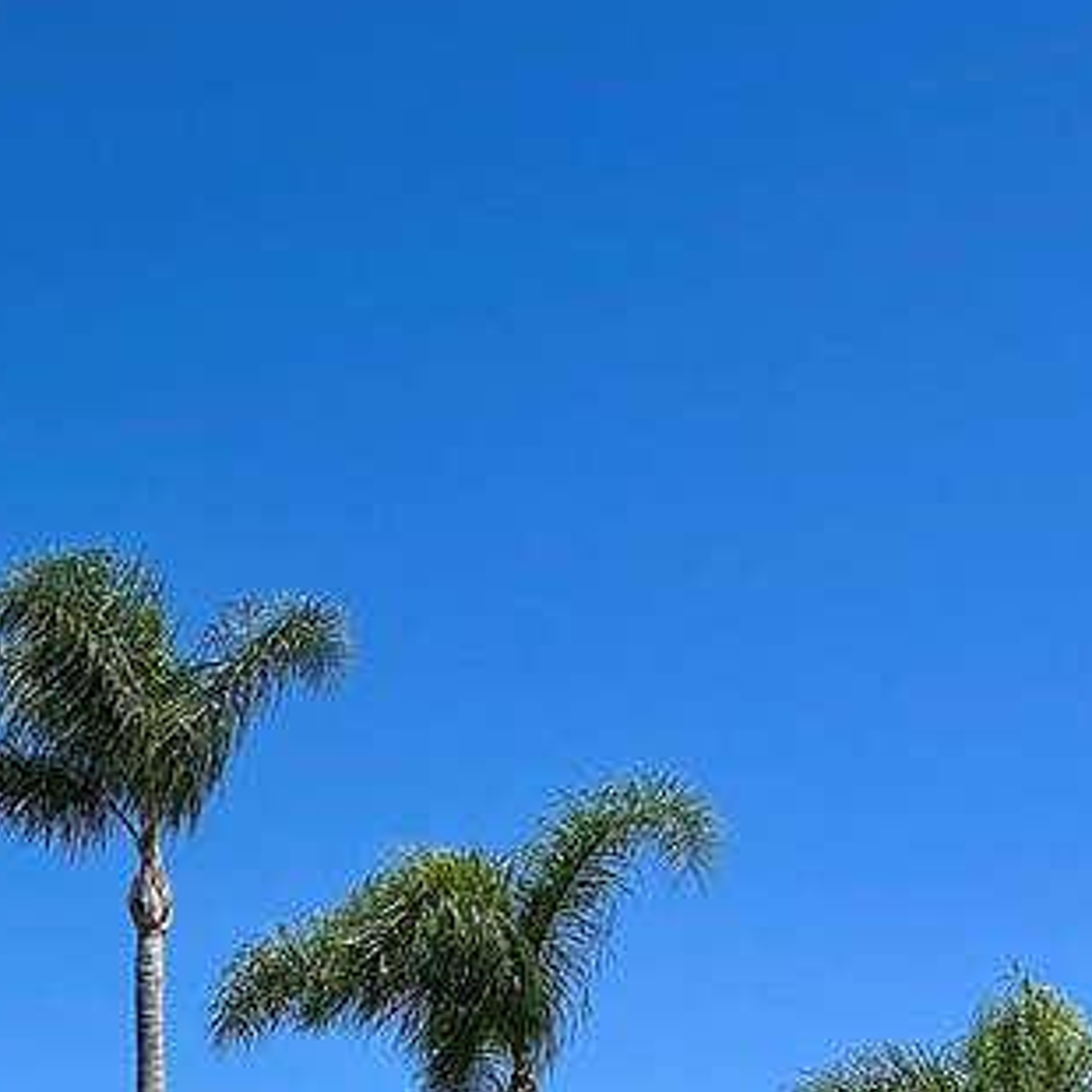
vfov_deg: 23.1
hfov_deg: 20.9
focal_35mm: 70
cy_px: 1208
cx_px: -557
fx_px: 2498
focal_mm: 6.86
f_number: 1.78
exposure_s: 1/5848
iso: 80
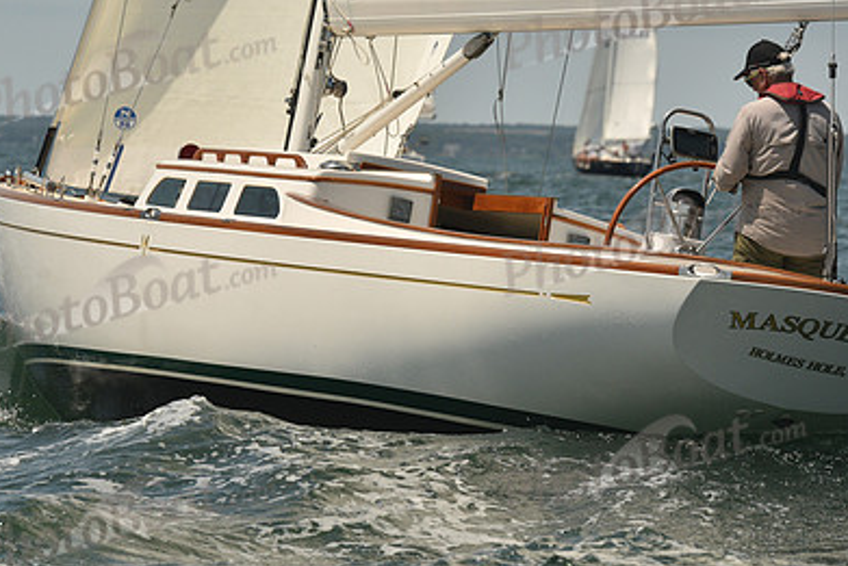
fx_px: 5938
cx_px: 390
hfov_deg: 8.2
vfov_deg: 5.5
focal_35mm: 252
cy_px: 157
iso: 320
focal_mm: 170
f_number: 8
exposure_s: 1/1000
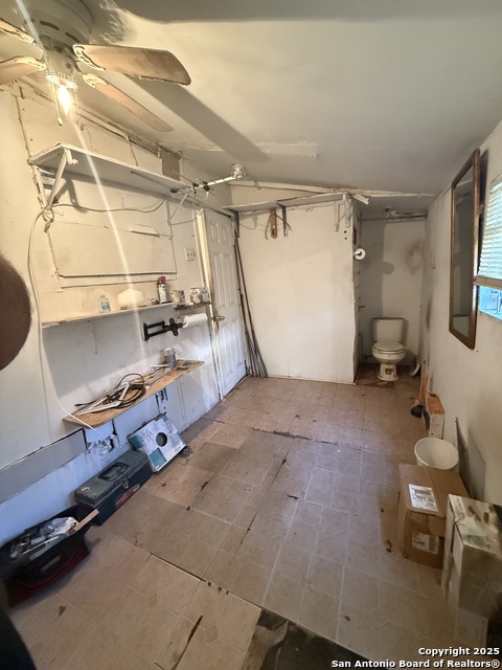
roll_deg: +4.3
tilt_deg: -10.9
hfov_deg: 85.7
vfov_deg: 102.1
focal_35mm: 14
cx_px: 251
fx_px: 271
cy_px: 335
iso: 1250
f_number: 2.2
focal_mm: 2.22
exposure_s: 1/60
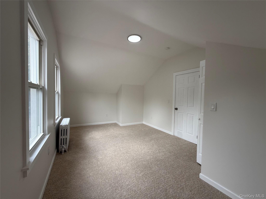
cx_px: 133
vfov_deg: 85.7
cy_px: 100
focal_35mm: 14
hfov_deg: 102.1
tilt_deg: -0.6
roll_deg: -1.1
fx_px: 108
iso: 50
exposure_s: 1/126
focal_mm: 2.22
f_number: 2.2
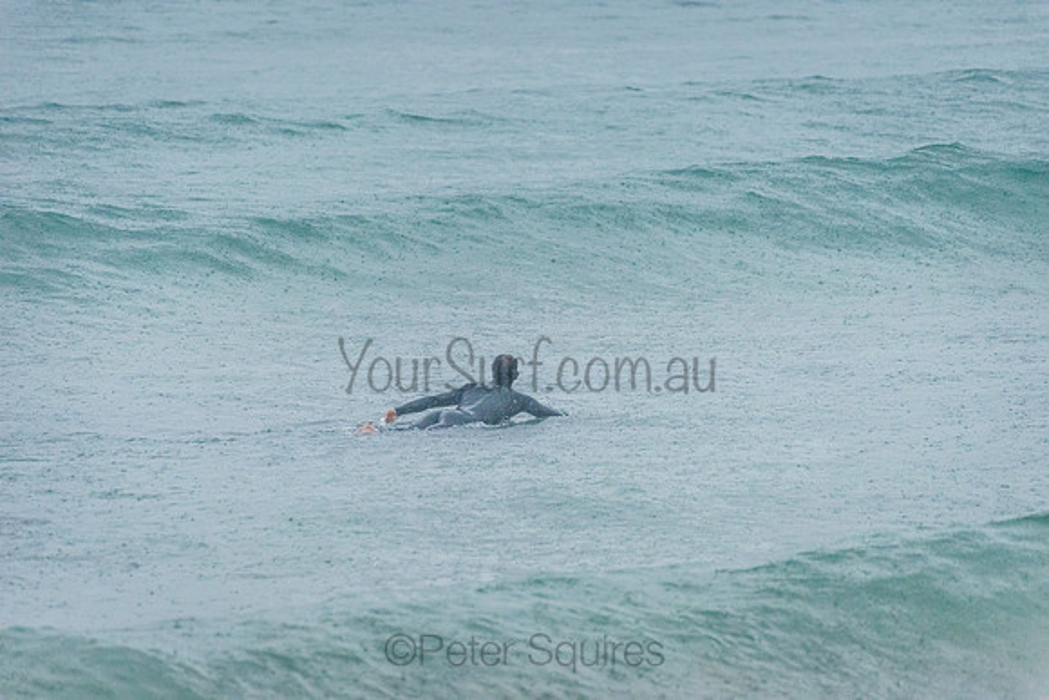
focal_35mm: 500
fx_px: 14572
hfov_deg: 4.1
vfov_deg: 2.8
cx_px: 524
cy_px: 350
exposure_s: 1/800
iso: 3200
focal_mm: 500
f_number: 5.6
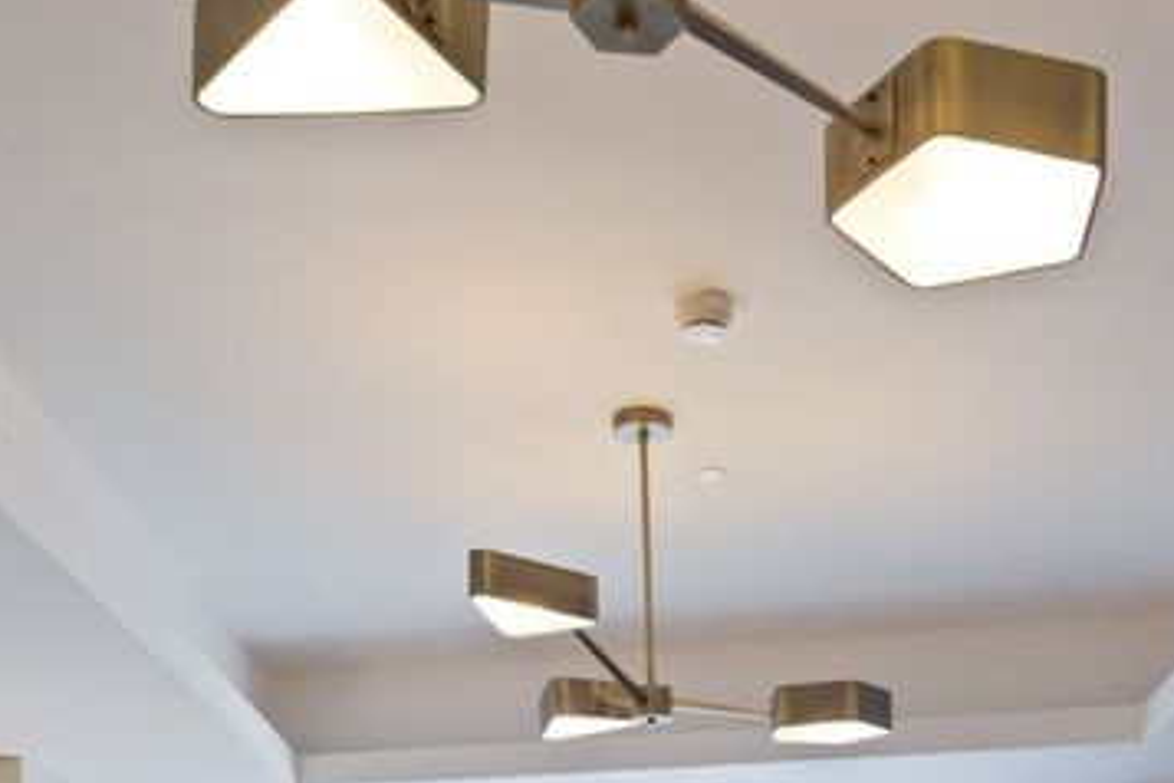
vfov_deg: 23.7
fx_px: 1533
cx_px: 753
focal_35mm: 47
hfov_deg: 41.5
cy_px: 1128
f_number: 8
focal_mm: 14
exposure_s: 1/8
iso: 250
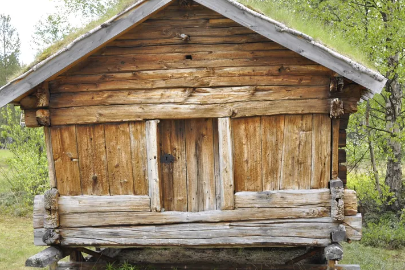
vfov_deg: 16.7
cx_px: 193
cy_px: 141
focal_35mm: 82
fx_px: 922
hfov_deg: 24.8
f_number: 4.8
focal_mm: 38
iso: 200
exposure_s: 1/200
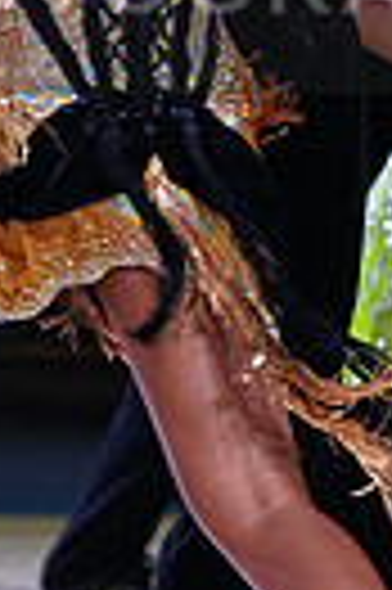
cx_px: 79
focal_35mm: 727
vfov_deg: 2.8
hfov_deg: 1.9
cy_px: -54
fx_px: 11905
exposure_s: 1/400
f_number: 4
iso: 1000
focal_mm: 164
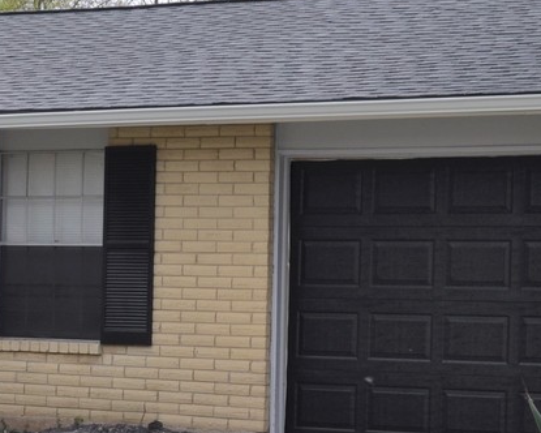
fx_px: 2114
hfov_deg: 14.5
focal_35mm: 132
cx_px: 68
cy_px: 364
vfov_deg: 11.6
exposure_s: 1/160
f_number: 6.3
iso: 100
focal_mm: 24
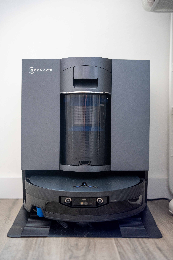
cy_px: 130
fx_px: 378
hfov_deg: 25.8
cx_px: 86
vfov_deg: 37.9
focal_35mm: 52
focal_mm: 52.4
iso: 500
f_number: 2.8
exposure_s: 1/100
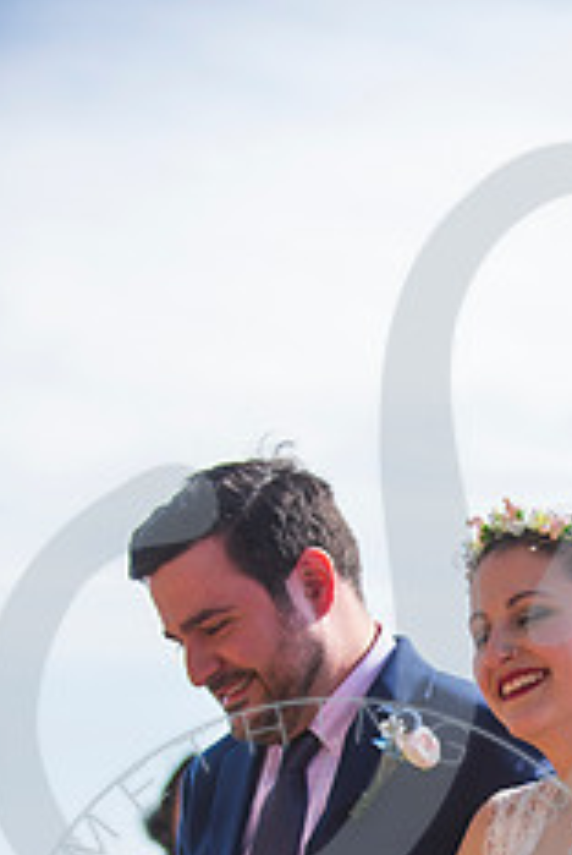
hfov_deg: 10.1
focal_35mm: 135
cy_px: 760
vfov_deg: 15.0
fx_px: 3208
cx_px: 502
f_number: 2.8
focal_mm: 70
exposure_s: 1/800
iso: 100
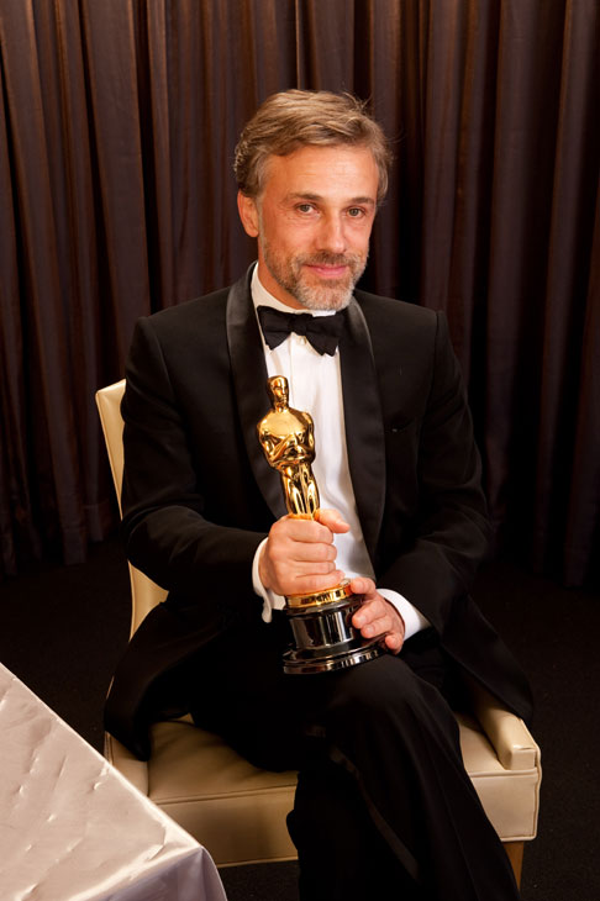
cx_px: 300
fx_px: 1401
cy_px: 450
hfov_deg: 24.2
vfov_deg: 35.7
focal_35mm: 56
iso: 200
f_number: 9
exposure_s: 1/160
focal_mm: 56
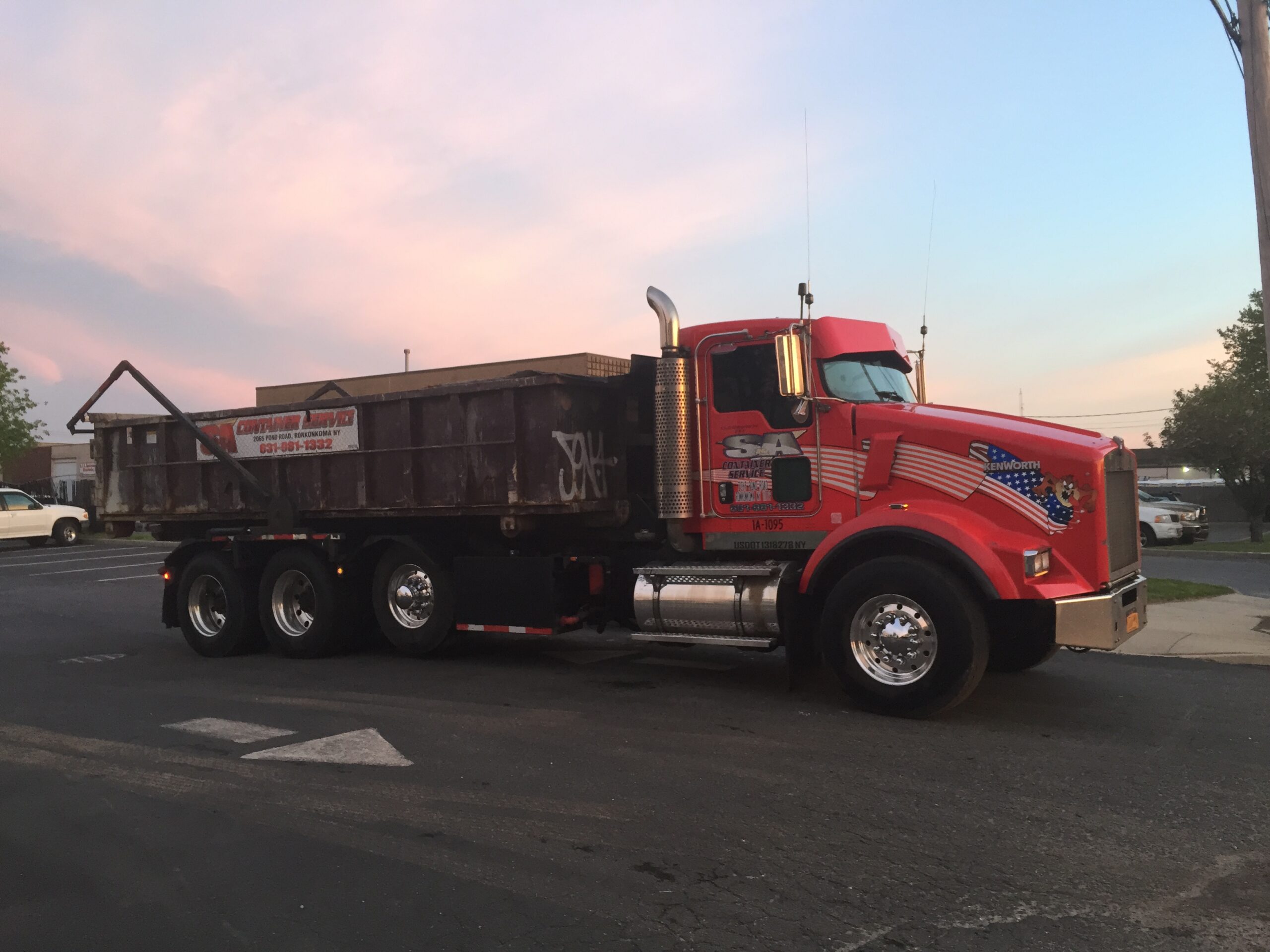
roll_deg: +0.4
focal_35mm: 29
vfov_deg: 48.2
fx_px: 1064
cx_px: 635
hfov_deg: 61.7
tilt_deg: +1.5
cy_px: 476
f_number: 2.2
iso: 64
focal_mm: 4.15
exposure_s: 1/30
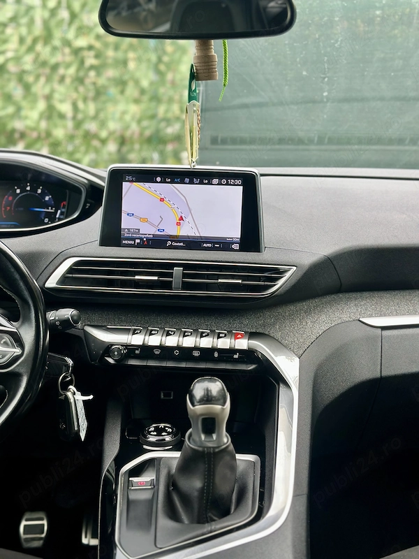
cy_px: 280
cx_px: 210
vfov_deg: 39.7
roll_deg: -1.0
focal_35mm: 48
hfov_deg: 30.3
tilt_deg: -11.9
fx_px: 775
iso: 80
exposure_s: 1/174
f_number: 1.78
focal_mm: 6.86
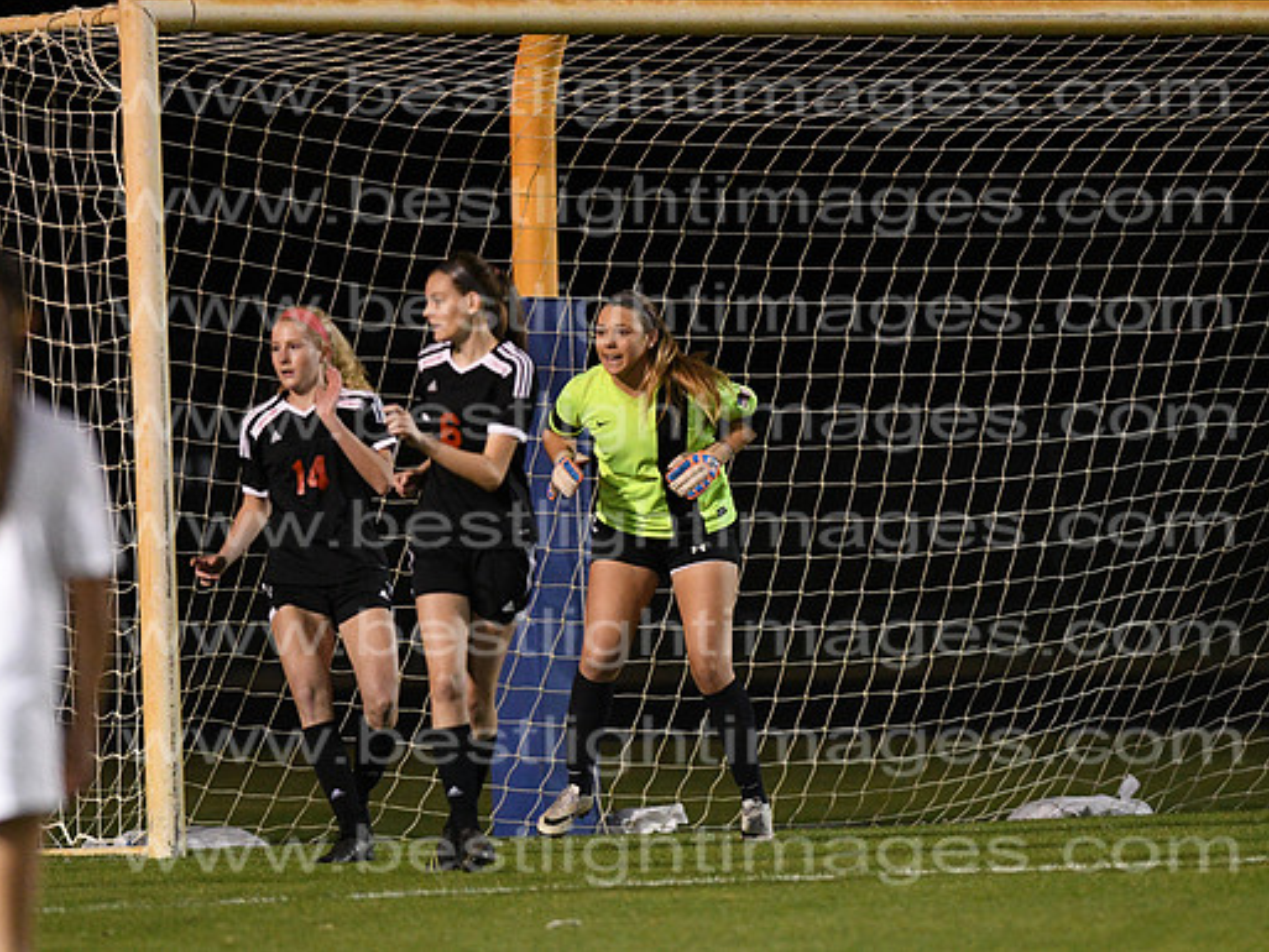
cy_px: 476
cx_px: 680
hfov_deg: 4.1
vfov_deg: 3.0
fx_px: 17931
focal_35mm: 489
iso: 8000
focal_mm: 300
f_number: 3.2
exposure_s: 1/640
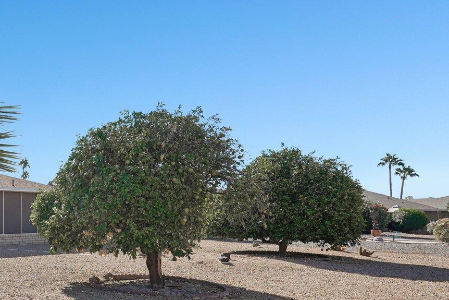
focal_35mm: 38
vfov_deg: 34.7
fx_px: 474
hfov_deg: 42.6
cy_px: 206
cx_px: -15
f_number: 8
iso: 400
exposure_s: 1/1000
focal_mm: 16
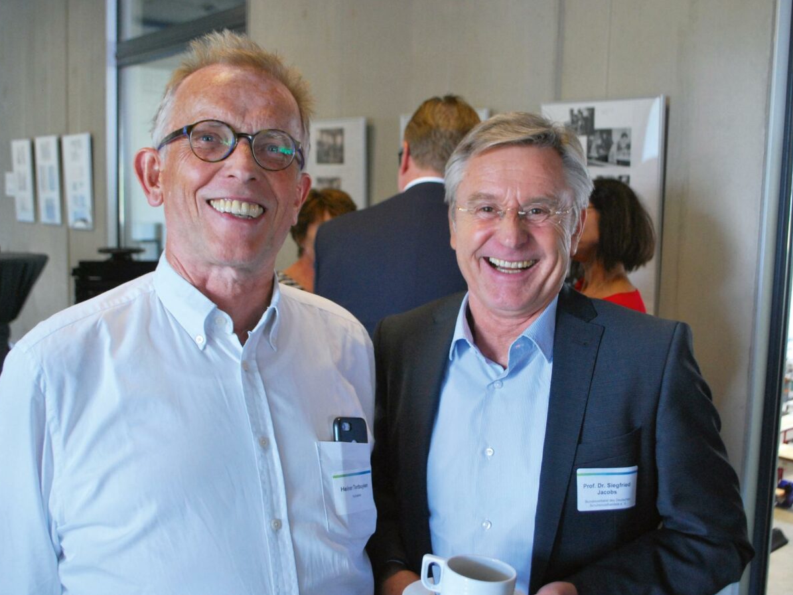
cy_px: 298
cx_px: 416
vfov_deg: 36.8
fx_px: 893
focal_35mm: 39
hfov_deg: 47.9
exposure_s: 1/30
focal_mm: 24
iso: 640
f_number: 4.2
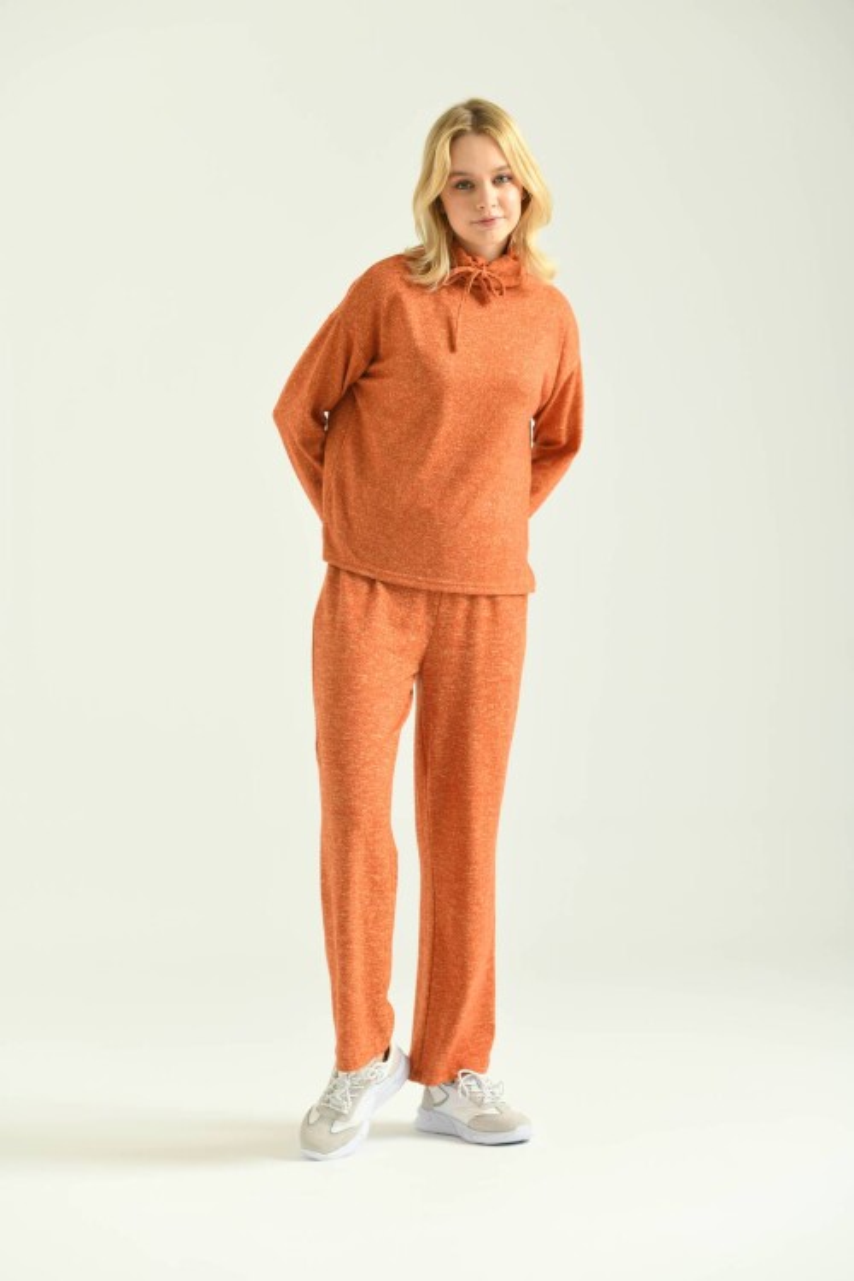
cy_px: 640
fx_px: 3024
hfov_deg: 16.1
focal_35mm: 85
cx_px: 427
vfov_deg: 23.9
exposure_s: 1/160
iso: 125
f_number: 5.6
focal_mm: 85
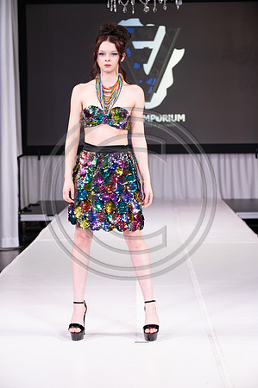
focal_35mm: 90
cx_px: 129
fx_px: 970
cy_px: 194
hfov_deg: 15.2
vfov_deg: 22.6
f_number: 5.6
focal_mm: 90
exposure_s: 1/400
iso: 2000
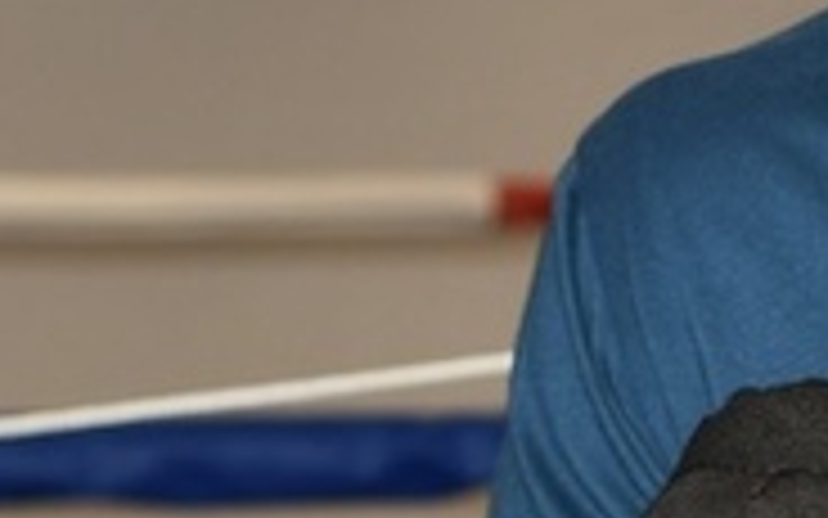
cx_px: 1845
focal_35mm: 349
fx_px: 7875
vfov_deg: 3.8
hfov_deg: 5.8
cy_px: 110
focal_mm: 44
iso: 400
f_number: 4.5
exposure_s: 1/100
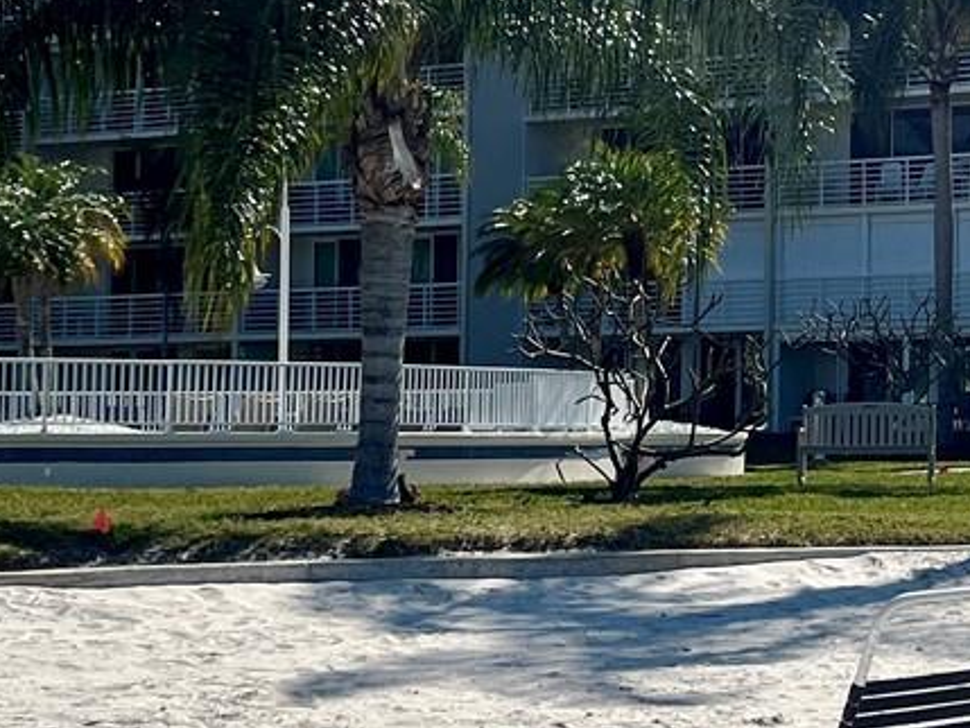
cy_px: 242
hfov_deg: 19.3
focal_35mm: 97
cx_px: 1108
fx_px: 2719
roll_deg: +0.2
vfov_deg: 15.2
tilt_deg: +2.8
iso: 50
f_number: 1.6
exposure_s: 1/6897
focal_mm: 5.1
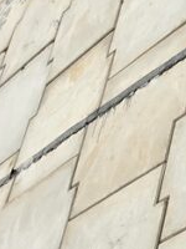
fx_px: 845
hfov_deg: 10.7
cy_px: 207
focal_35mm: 118
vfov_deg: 16.5
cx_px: 445
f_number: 1.4
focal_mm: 6.5
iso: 50
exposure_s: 1/7939
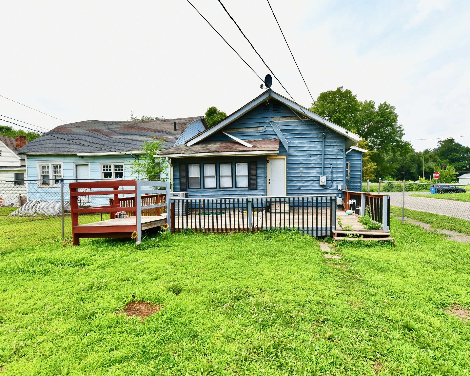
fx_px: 236
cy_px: 191
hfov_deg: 89.3
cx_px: 261
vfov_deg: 77.0
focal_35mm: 17
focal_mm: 14
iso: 640
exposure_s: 1/500
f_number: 11
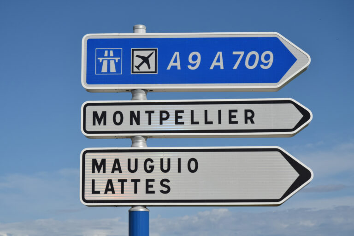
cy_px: 118
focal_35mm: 105
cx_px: 177
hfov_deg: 19.5
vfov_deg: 13.0
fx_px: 1032
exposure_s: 1/1250
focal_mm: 70
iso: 200
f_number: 9
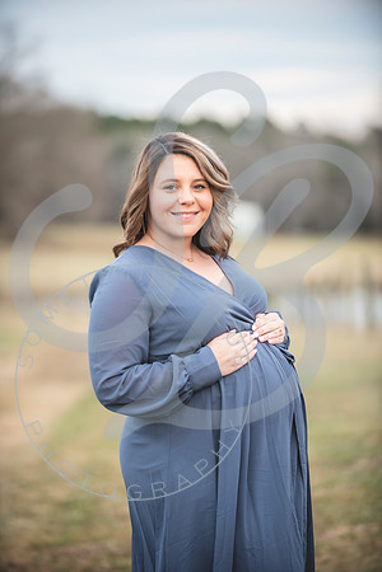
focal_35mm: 150
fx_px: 2387
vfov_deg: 13.7
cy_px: 286
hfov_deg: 9.1
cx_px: 191
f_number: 2.8
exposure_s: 1/250
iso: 320
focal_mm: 150
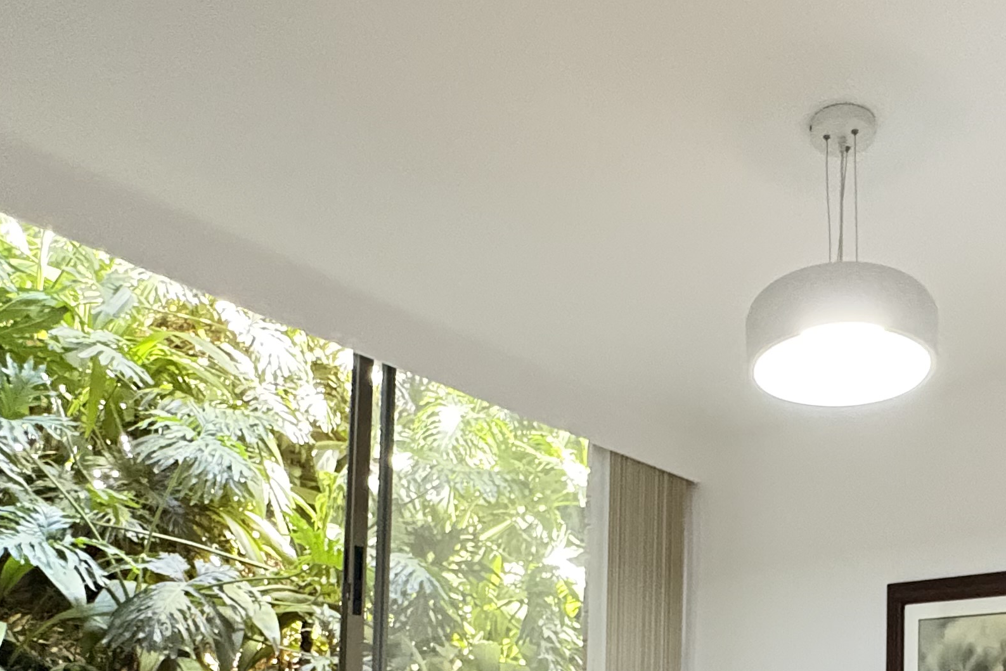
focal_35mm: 37
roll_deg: -0.8
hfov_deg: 50.0
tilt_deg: +2.0
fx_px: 1034
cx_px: 742
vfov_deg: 31.9
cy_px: 735
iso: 1000
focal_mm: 2.22
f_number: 2.2
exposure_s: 1/36
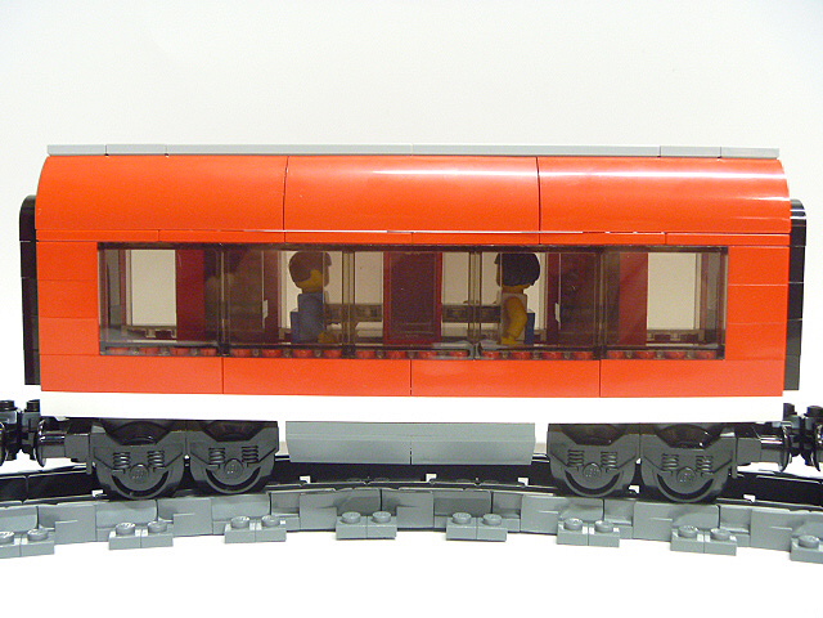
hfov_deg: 52.6
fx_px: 832
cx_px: 412
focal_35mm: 35
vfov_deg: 40.7
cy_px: 309
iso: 400
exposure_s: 1/4
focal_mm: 6.3
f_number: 3.5
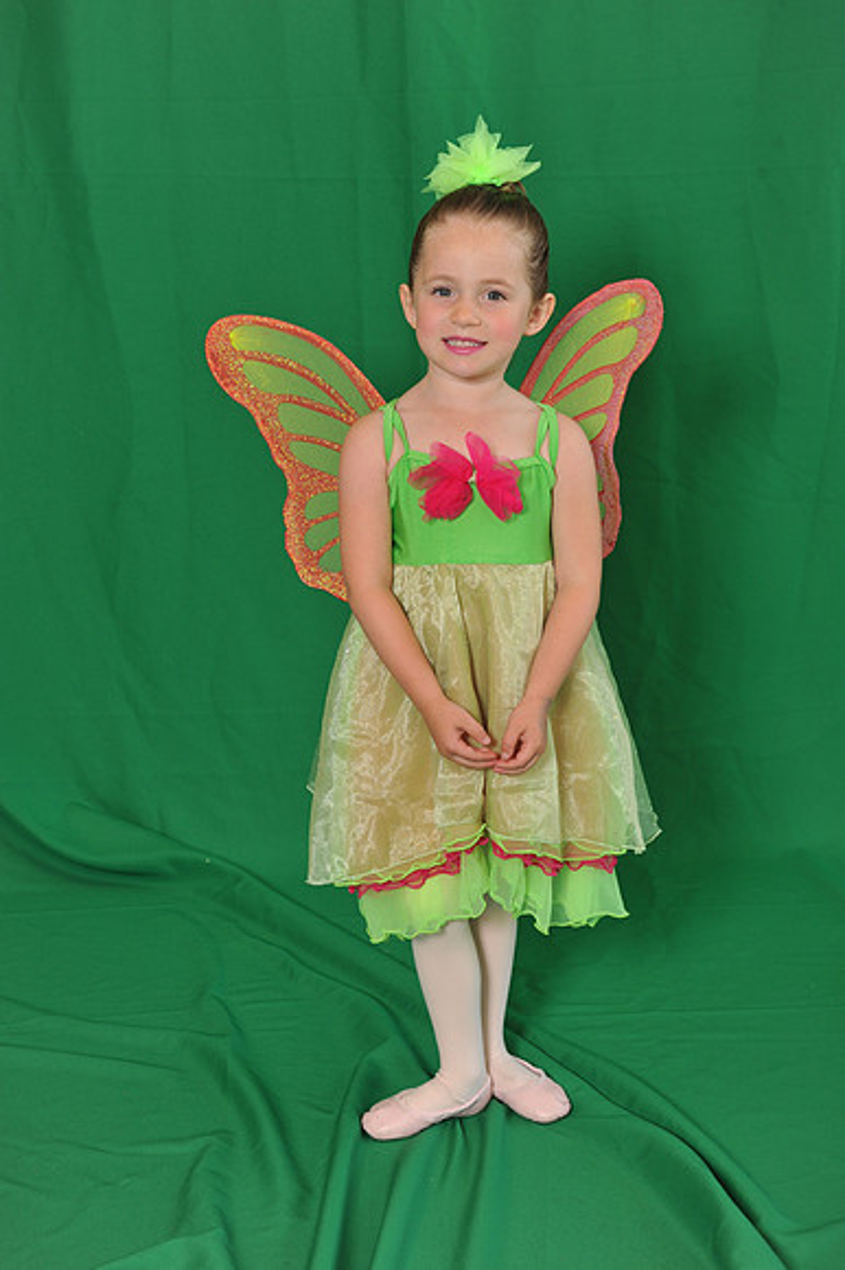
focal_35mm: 62
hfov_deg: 21.9
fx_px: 2185
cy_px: 635
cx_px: 422
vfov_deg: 32.4
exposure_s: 1/200
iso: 640
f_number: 4
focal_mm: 62
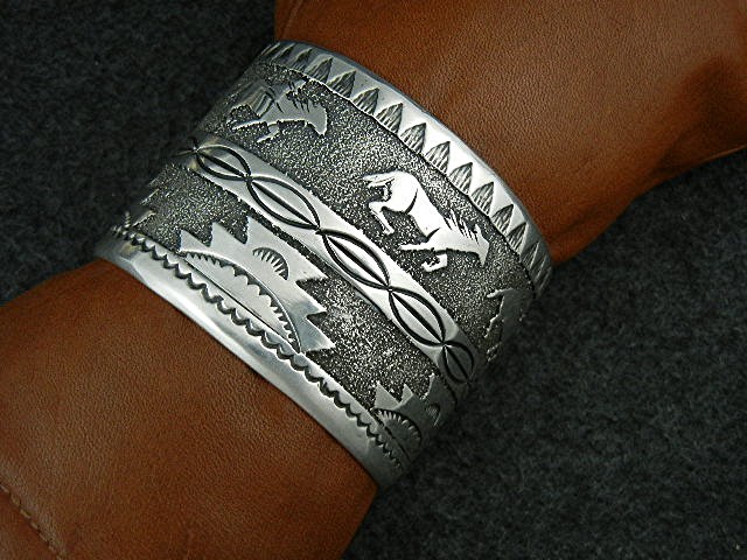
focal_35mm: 59
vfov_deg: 24.8
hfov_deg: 32.7
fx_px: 1273
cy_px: 280
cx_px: 374
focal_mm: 10.6
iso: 400
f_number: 4
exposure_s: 1/22.3
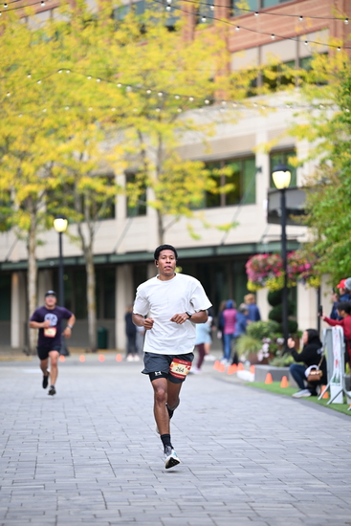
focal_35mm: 165
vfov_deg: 12.4
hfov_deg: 8.3
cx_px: 176
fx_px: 2411
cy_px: 263
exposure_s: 1/1600
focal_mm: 165
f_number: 2.8
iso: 1000
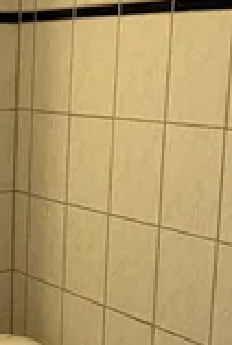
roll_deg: +1.1
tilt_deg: -12.2
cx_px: -98
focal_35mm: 91
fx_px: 876
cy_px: 248
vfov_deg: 22.2
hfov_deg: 14.3
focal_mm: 4.25
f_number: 1.8
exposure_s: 1/50
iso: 125
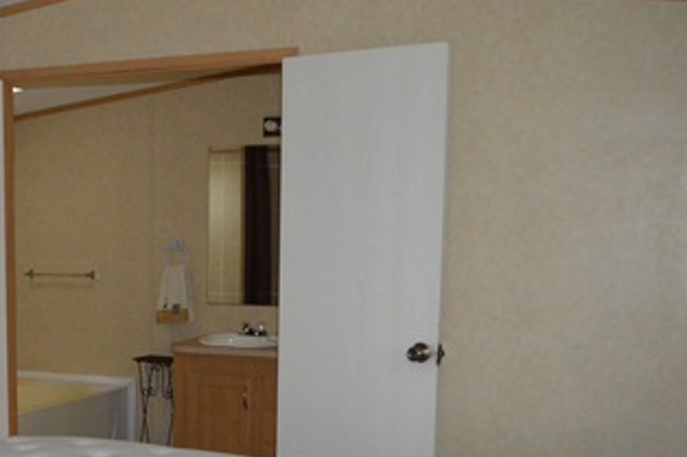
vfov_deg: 24.3
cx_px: 88
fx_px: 1049
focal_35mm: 55
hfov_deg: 34.5
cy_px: 354
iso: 3200
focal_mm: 18
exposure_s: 1/60
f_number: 3.5
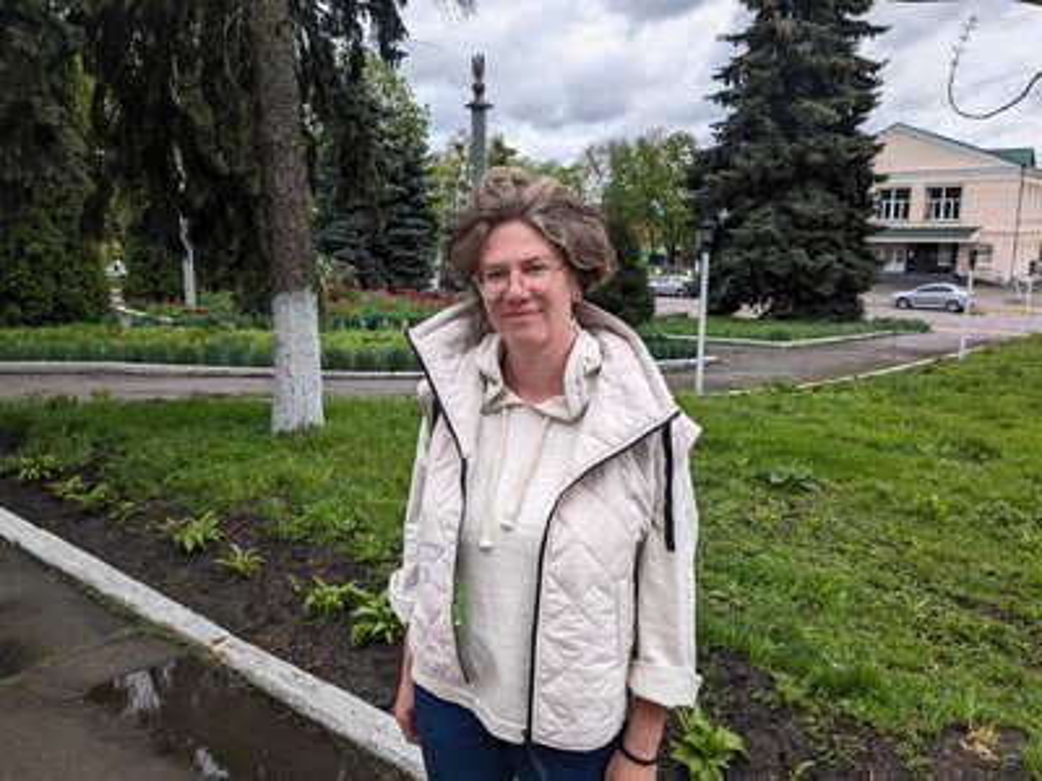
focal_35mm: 27
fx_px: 813
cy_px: 390
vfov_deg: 51.4
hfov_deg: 65.3
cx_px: 521
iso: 42
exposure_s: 1/1114
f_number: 1.73
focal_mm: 4.38
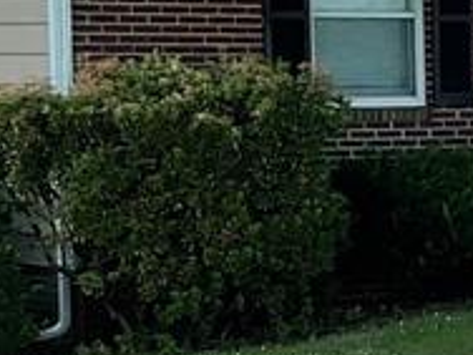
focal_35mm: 222
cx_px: 1188
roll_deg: +1.6
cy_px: 302
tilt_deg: -4.5
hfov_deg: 8.1
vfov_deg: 6.7
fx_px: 3033
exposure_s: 1/465
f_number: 1.8
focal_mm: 3
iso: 16
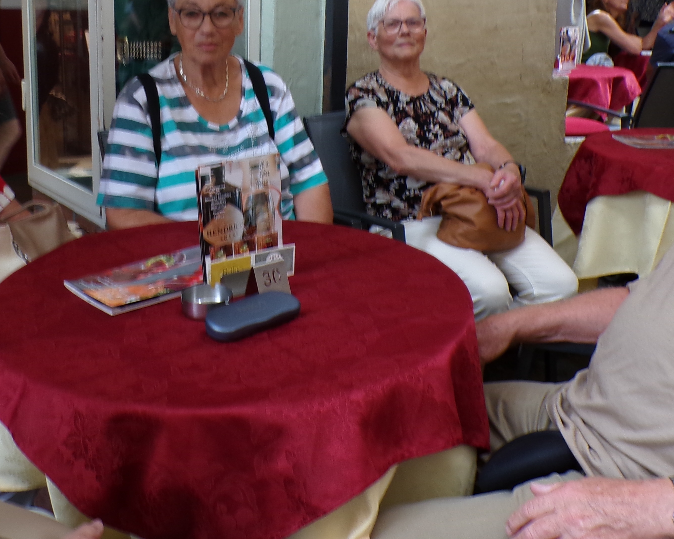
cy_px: 186
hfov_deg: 41.1
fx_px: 898
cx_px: 320
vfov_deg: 33.2
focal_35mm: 45
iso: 100
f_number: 3
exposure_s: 1/58
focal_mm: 4.3
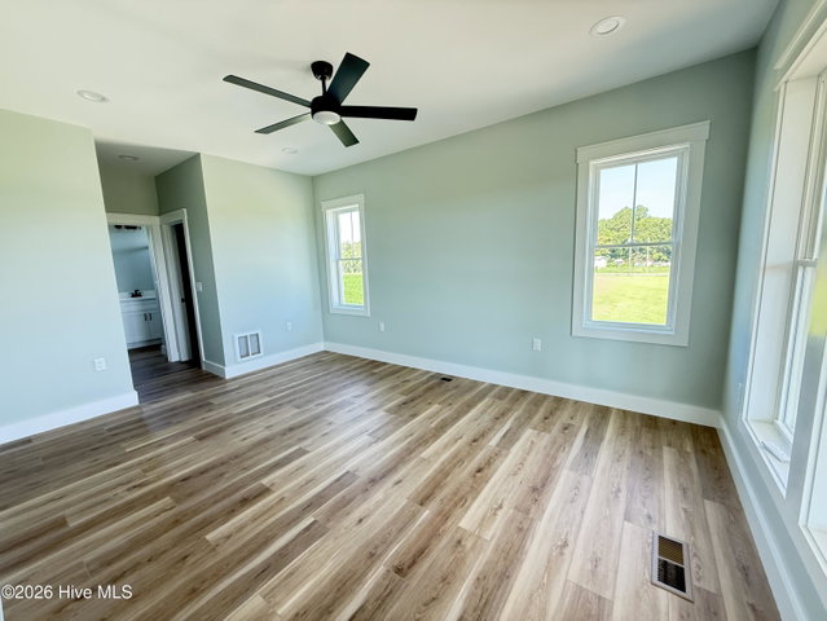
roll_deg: +2.2
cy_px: 310
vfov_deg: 85.7
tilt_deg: -7.5
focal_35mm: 14
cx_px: 414
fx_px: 335
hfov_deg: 102.0
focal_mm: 2.22
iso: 320
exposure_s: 1/94
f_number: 2.2
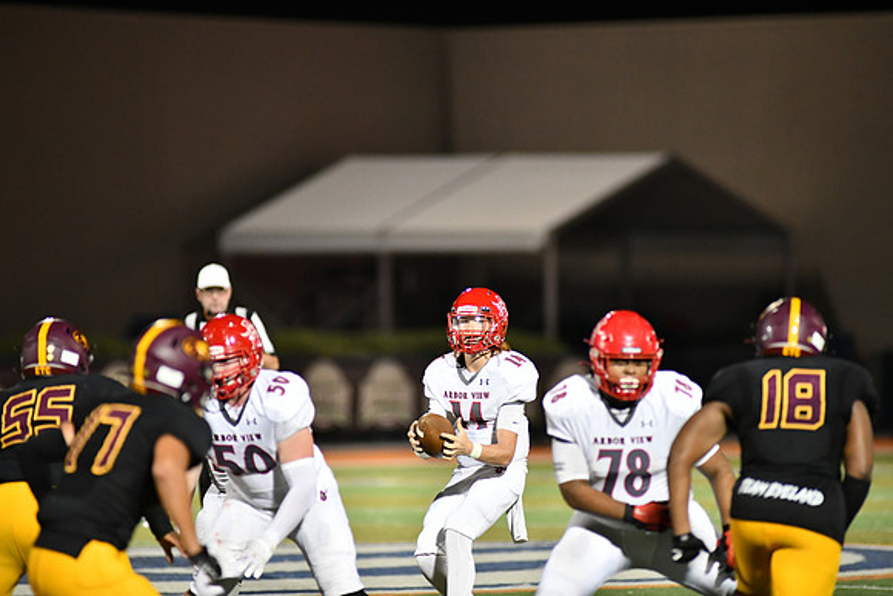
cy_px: 298
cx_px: 446
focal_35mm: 300
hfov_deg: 6.9
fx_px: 7443
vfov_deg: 4.6
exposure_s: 1/1000
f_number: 2.8
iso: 4000
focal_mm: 300
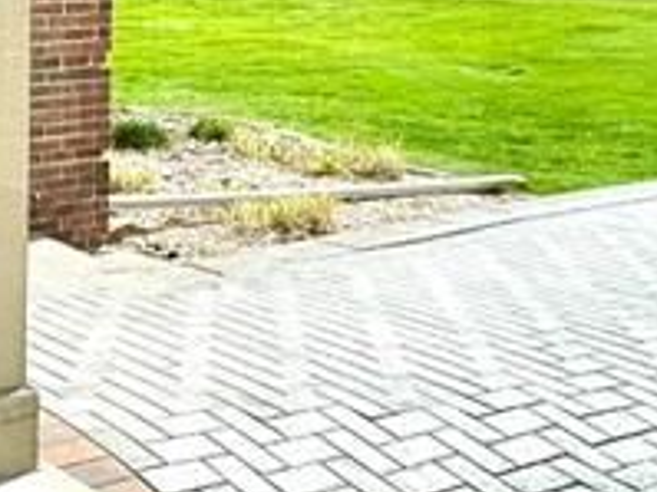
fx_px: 1366
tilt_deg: -5.1
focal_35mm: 72
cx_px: -122
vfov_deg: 19.9
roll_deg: -0.5
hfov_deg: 24.6
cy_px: 13
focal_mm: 2.22
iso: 40
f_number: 2.2
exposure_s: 1/1256
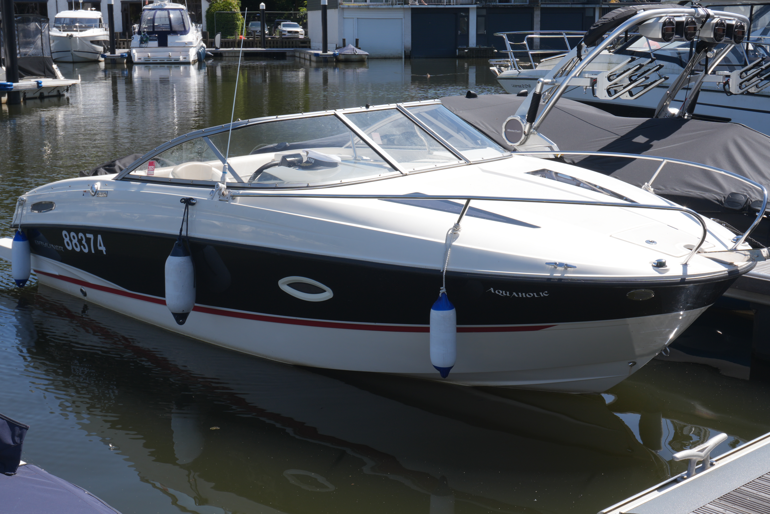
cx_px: 385
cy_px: 257
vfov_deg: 27.3
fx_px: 1059
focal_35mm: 50
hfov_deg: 40.0
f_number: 11
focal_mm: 33
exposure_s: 1/100
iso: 100
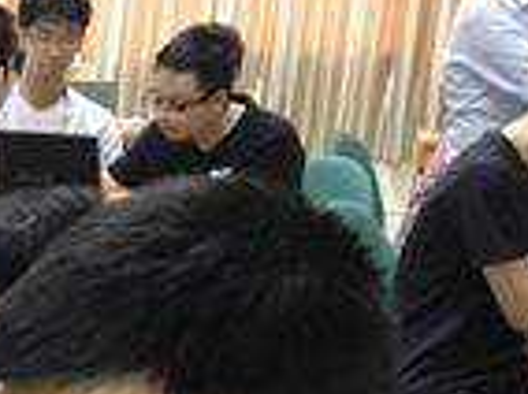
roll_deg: -0.3
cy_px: 665
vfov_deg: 10.7
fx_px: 1995
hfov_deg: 12.8
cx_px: -584
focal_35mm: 131
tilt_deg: -18.3
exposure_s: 1/20
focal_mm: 4.15
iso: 200
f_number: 2.2
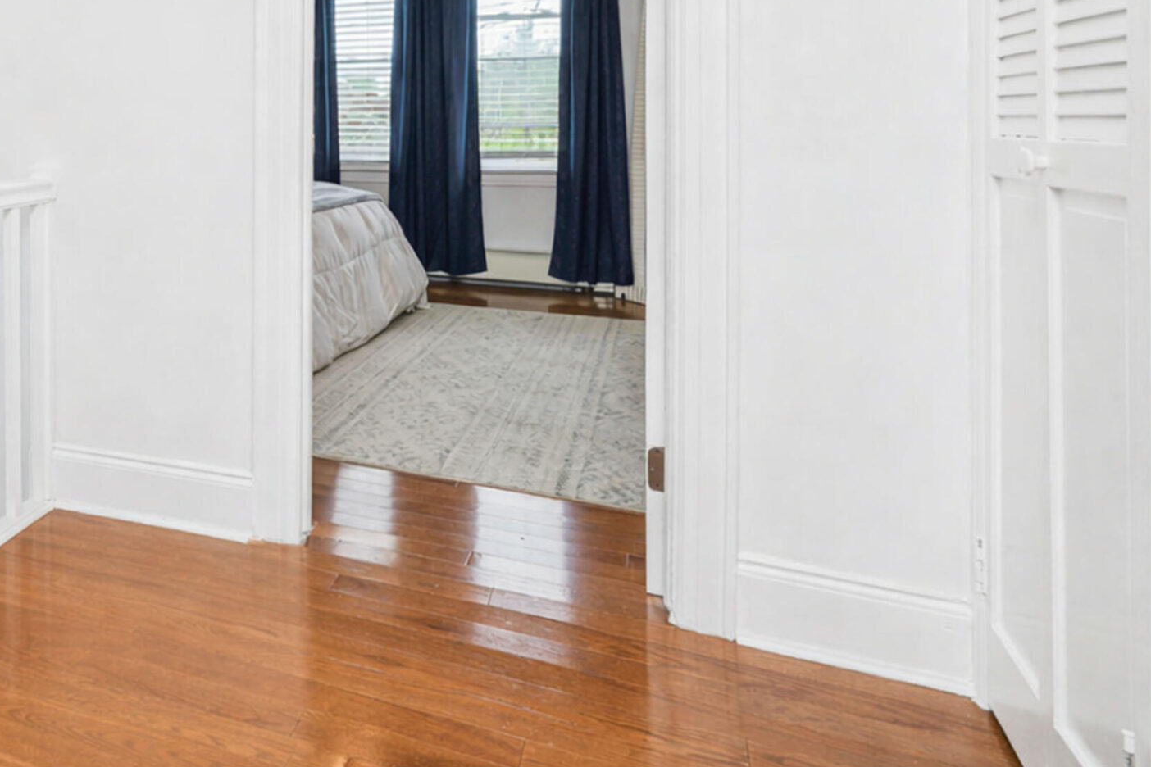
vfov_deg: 39.7
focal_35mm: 31
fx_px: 991
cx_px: 125
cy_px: 98
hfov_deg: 53.2
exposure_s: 1/40
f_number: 5
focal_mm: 17
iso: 64
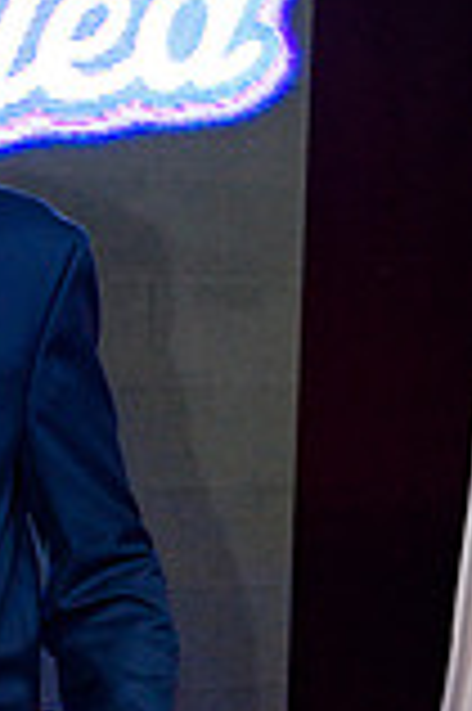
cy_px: 410
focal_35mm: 165
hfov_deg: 8.2
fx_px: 3252
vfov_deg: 12.5
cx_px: -189
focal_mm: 58
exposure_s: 1/160
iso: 4000
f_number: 5
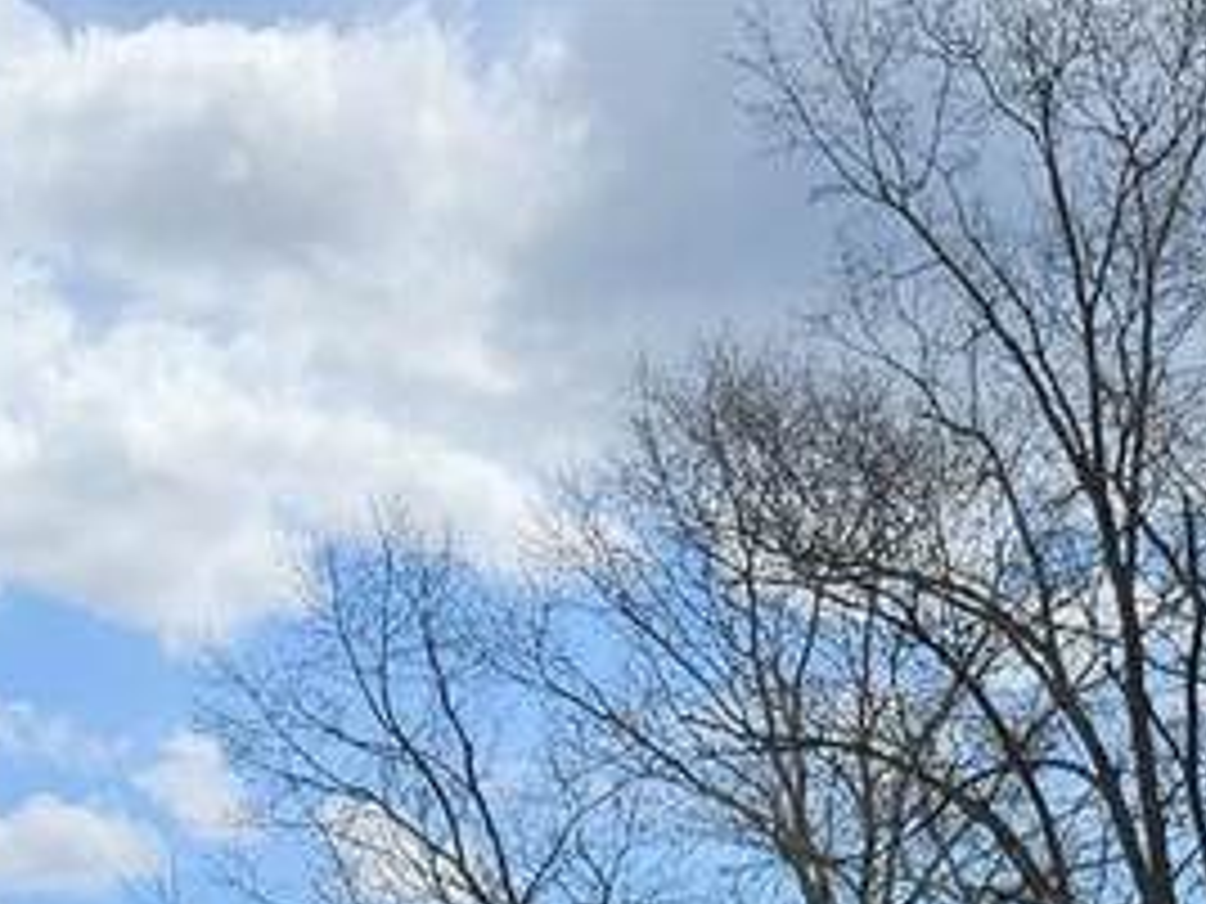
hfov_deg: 17.9
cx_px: 662
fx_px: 3832
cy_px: 2150
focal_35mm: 110
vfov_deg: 11.3
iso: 25
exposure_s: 1/3333
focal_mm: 5.4
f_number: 1.8
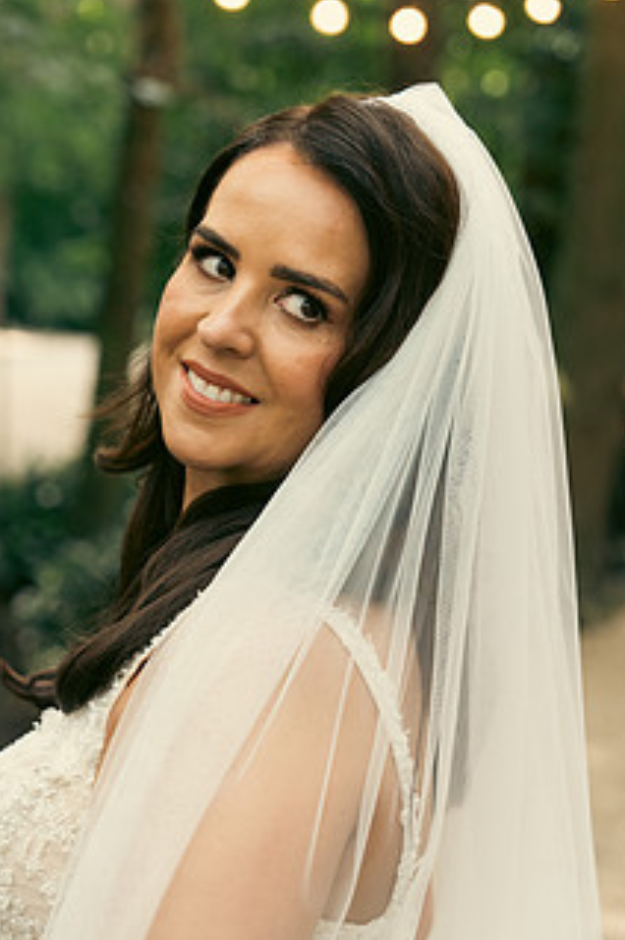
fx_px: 2323
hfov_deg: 15.3
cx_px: 192
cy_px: 645
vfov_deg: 22.8
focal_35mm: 89
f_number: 3.5
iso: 400
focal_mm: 63
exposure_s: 1/200
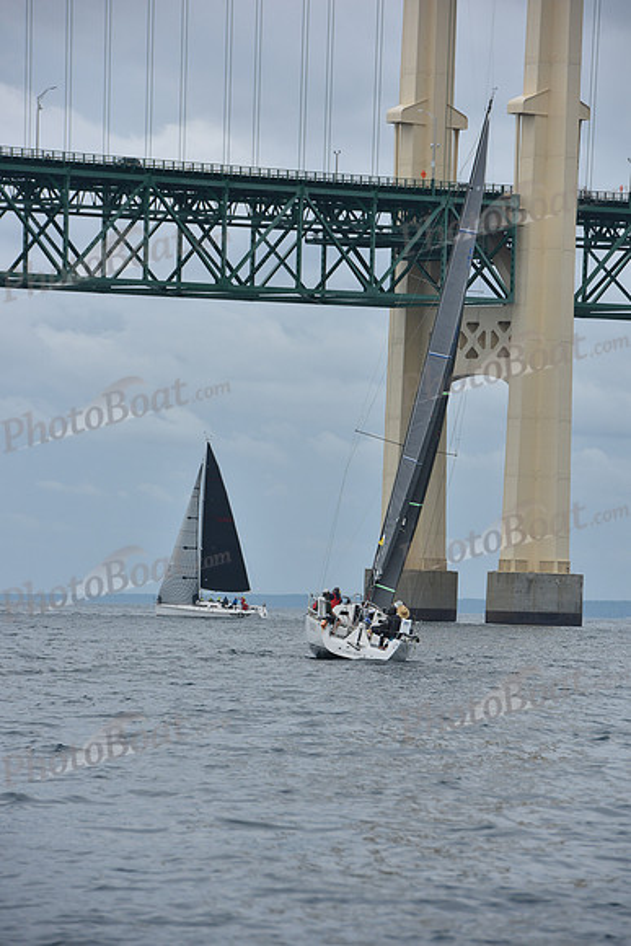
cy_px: 473
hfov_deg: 6.9
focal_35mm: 200
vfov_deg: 10.3
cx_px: 316
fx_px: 5255
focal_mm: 200
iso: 250
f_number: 8
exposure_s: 1/800
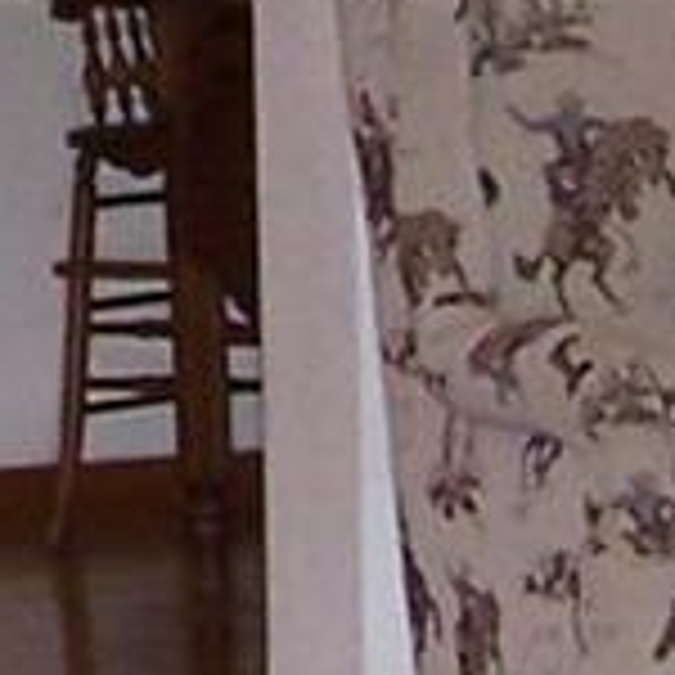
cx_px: -302
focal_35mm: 358
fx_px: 7898
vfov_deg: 4.8
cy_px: -572
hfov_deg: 4.9
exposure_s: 1/60
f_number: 2.8
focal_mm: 6.3
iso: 140
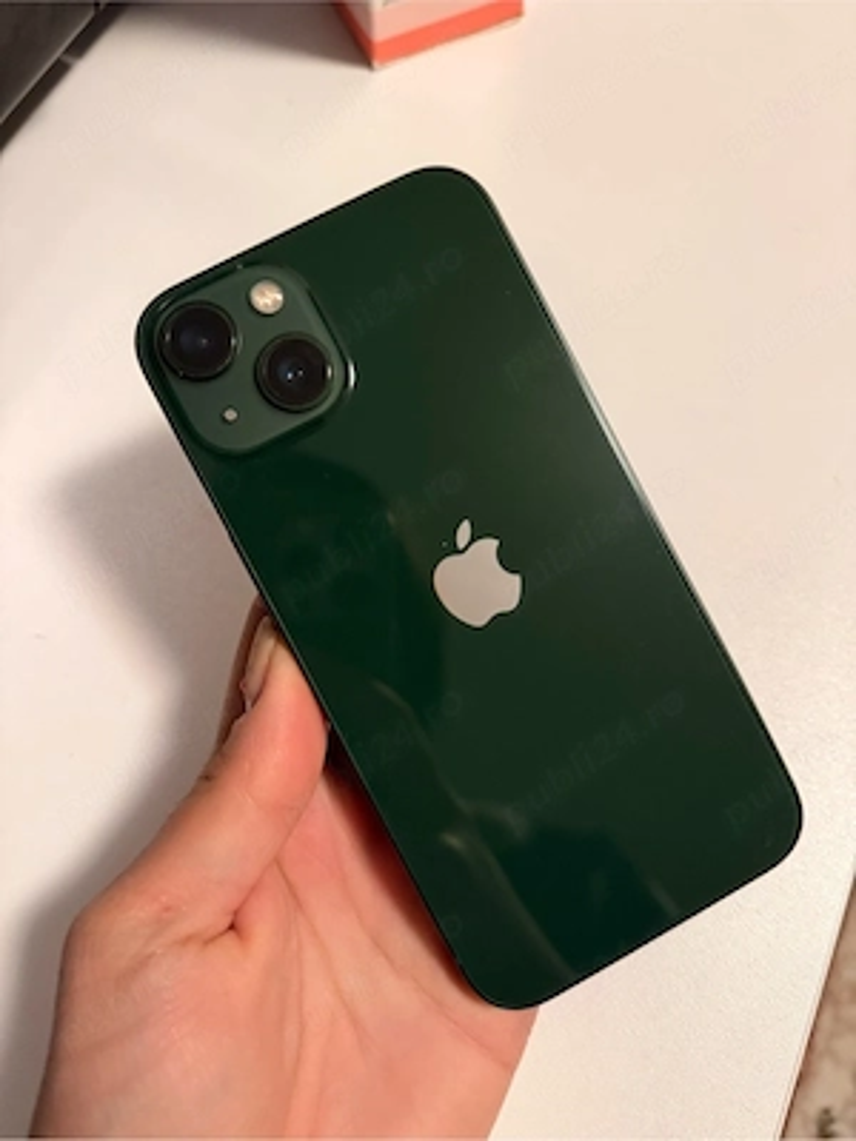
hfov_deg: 56.8
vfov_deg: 71.6
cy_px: 570
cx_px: 428
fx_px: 791
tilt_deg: -68.7
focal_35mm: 24
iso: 640
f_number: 1.78
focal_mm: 6.76
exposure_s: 1/50
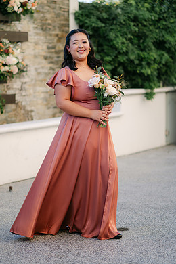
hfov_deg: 14.0
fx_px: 719
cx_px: 79
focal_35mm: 98
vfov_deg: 20.8
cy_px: 112
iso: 100
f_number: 1.8
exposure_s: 1/1250
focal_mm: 85
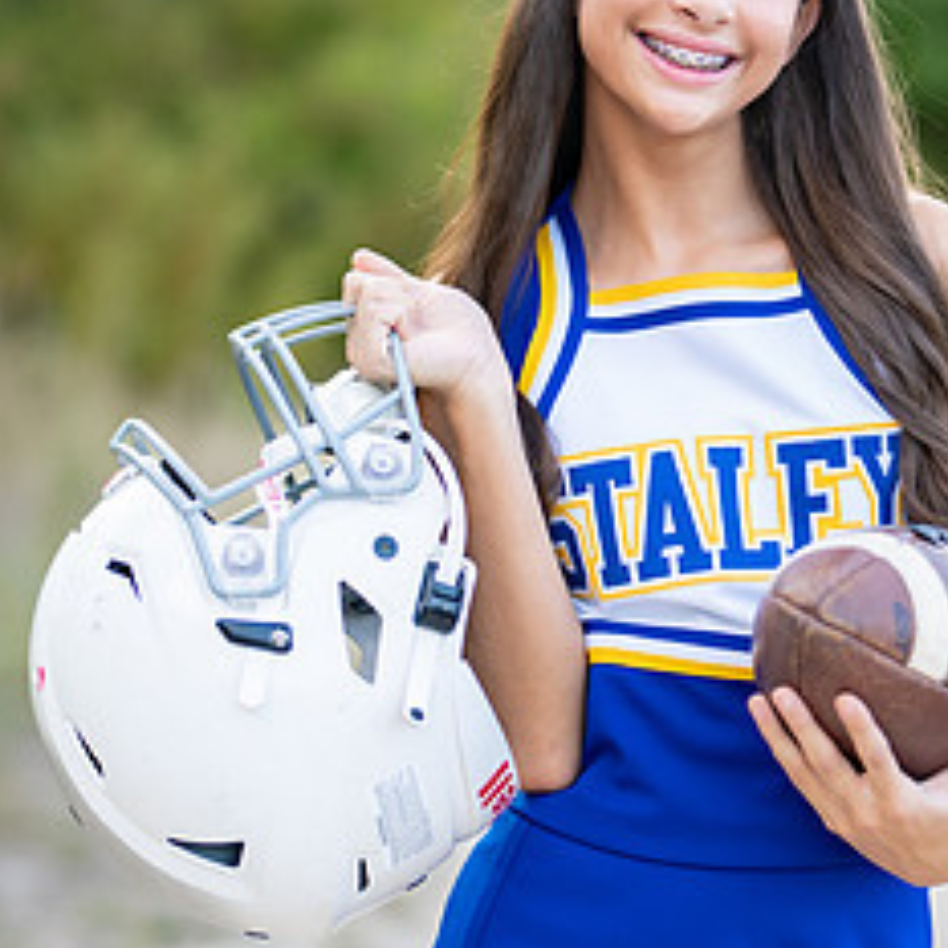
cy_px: 359
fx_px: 3873
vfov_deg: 13.9
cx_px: 773
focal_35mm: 125
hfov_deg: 13.9
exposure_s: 1/500
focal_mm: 50
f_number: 1.2
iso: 100
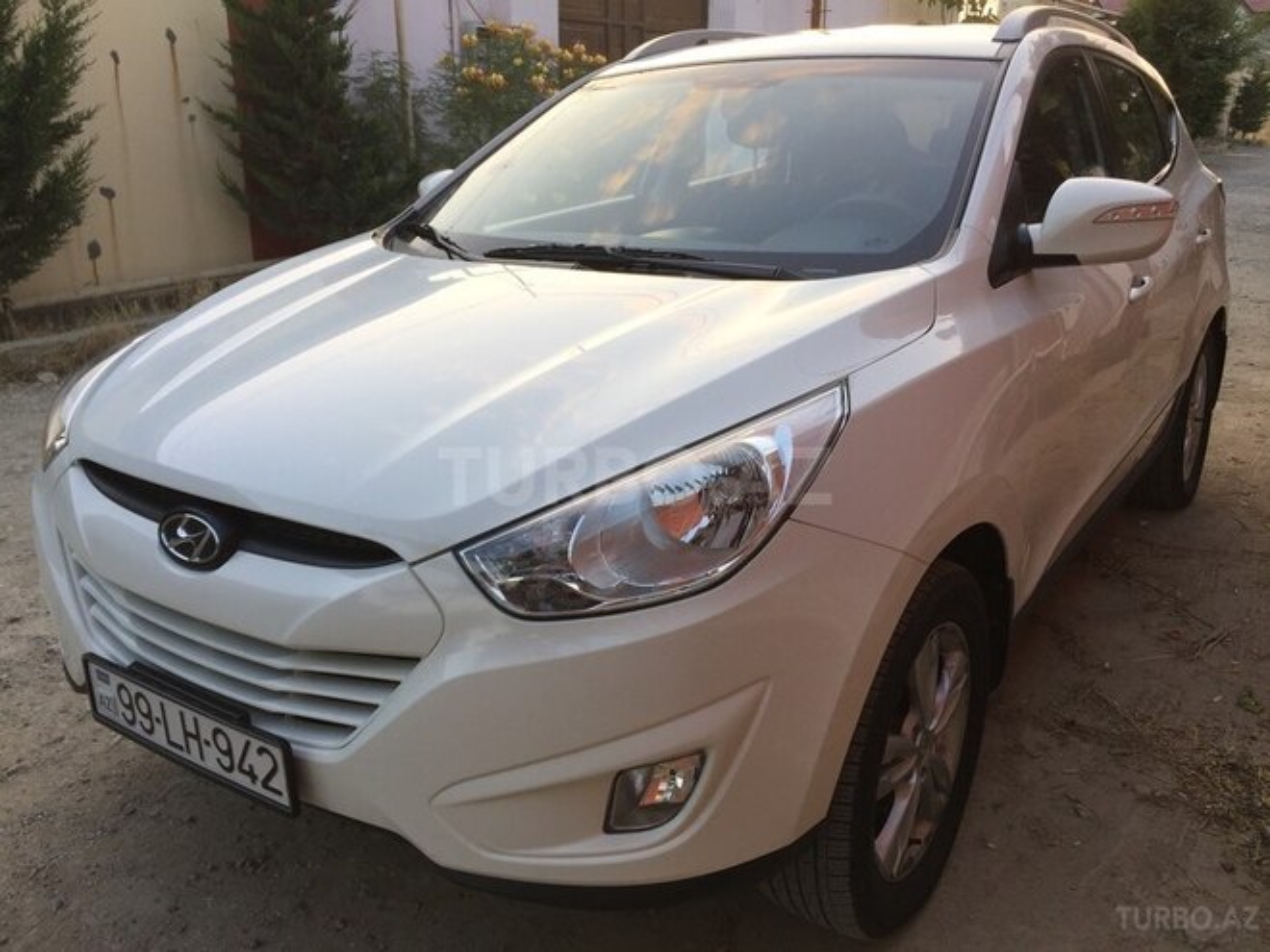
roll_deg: -0.6
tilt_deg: -17.8
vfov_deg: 48.2
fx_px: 1064
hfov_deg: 61.7
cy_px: 476
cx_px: 635
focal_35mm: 29
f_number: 2.2
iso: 32
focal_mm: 4.15
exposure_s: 1/110
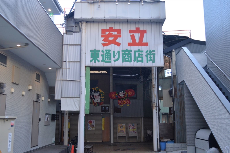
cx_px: 115
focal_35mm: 33
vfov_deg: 39.9
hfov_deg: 57.3
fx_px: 211
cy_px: 76
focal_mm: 22
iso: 400
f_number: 4
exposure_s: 1/60
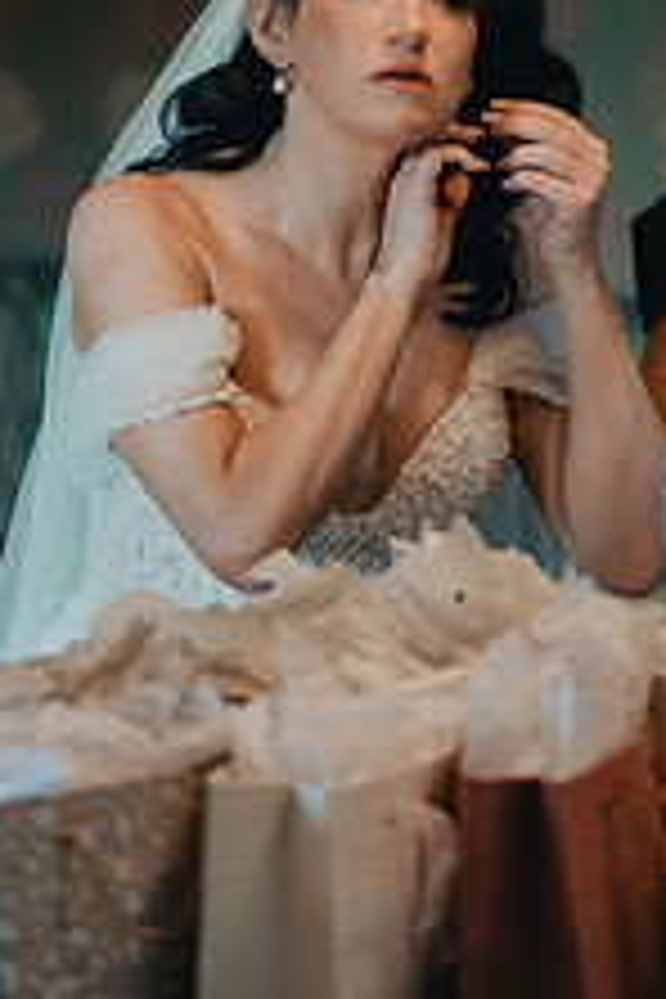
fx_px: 5355
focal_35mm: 193
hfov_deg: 7.1
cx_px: 423
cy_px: 32
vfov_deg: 10.6
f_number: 2.8
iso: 800
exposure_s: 1/200
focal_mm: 95
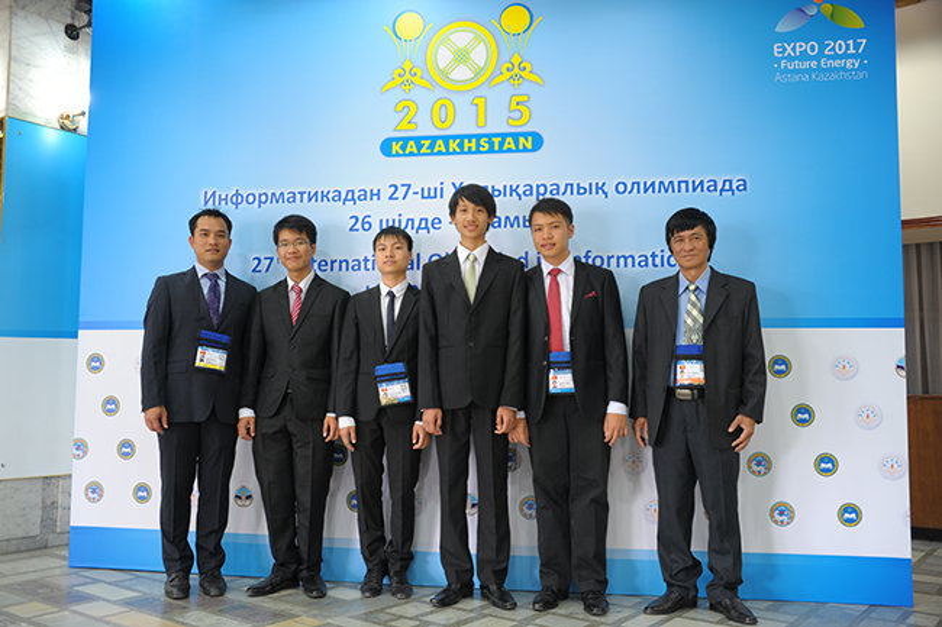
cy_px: 314
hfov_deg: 55.8
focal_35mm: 34
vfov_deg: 38.9
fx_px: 889
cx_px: 471
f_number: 3.8
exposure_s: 1/20
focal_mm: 34
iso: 400
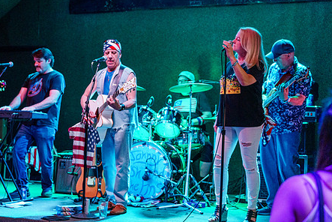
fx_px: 664
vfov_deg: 19.0
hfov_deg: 27.9
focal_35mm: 72
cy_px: 112
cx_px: 118
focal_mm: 55
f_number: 2.8
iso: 2000
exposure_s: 1/200
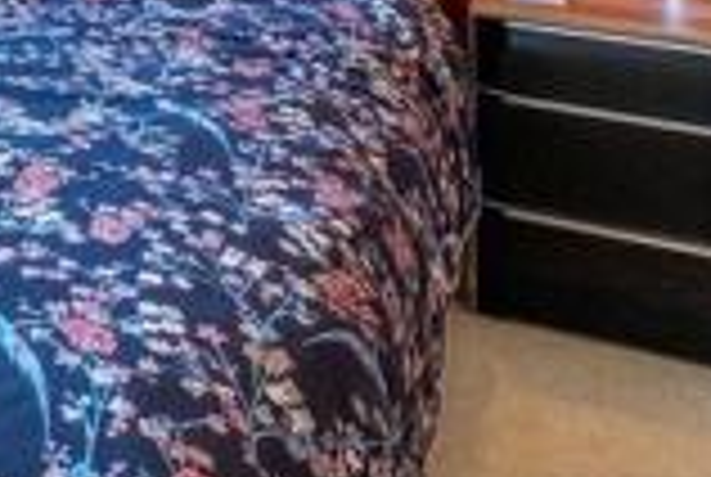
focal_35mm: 62
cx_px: -241
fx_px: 1227
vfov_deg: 18.5
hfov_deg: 26.7
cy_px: -308
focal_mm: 10
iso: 250
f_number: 7.1
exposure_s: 1/13
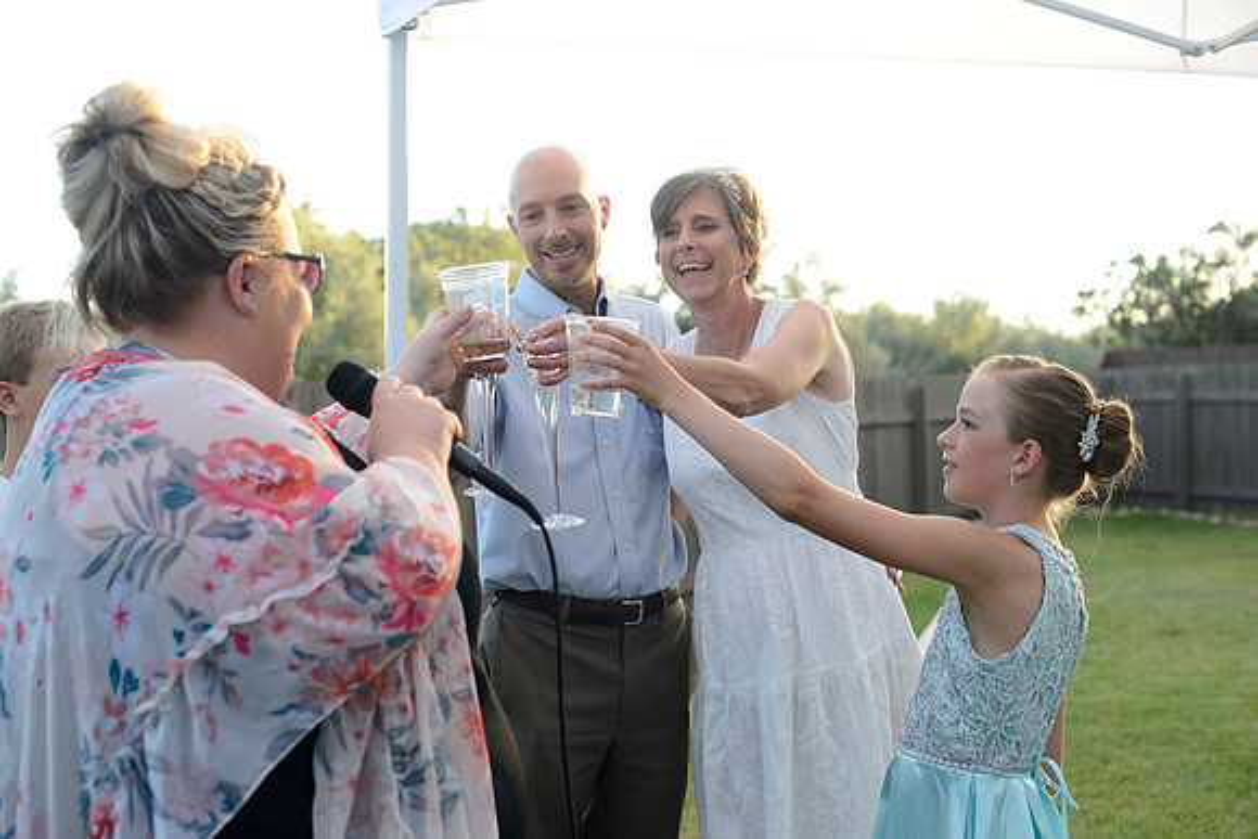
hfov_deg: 39.6
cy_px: 420
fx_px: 1748
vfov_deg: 27.0
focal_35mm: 50
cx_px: 629
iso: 400
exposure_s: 1/250
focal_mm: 50
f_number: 4.5
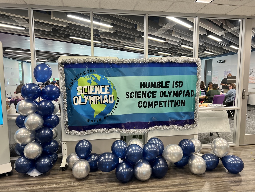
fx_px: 192
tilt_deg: -6.5
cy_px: 96
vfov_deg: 53.1
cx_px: 128
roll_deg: +0.1
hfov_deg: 67.3
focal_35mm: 26
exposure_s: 1/60
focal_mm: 5.7
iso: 80
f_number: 1.5
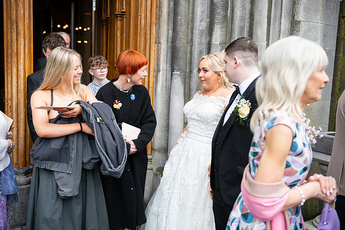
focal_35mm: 36
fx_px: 345
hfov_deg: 53.1
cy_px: 115
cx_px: 172
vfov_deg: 36.9
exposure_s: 1/160
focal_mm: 36
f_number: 3.5
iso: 125
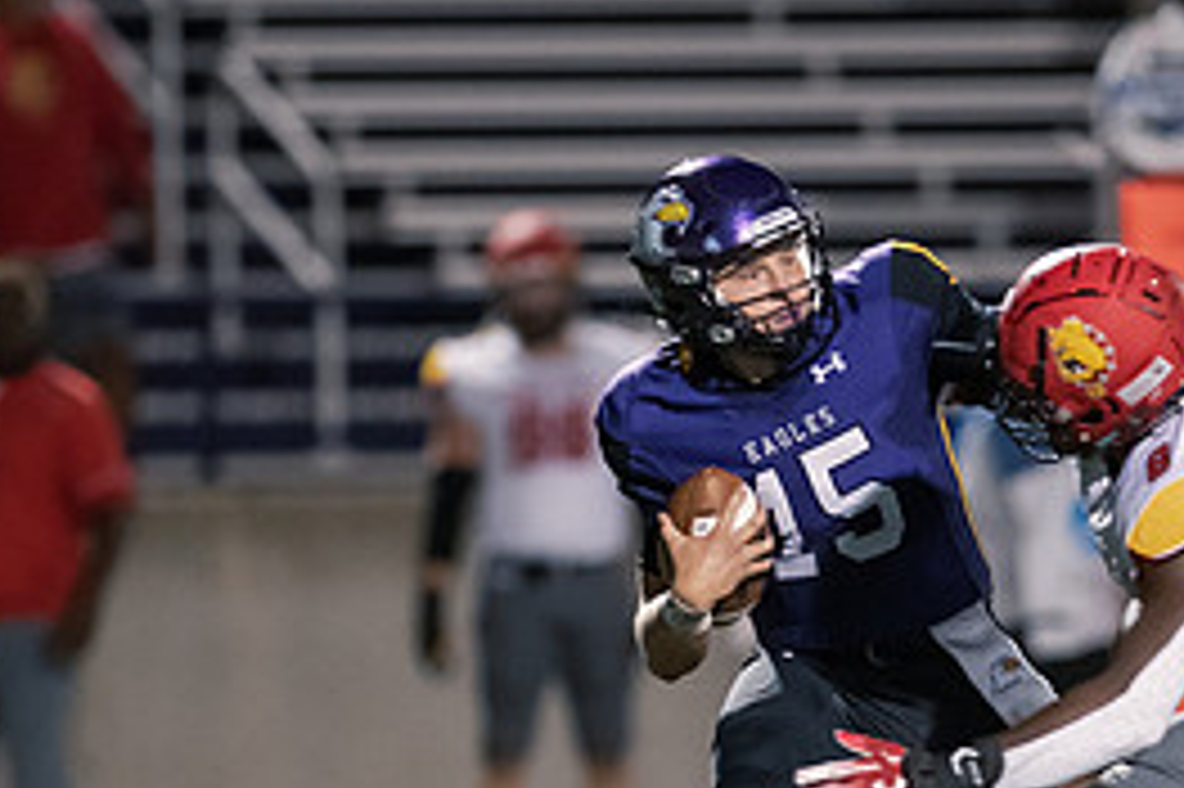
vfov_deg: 2.1
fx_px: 21758
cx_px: 698
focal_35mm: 662
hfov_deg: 3.1
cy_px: 628
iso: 6400
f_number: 2.8
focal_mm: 300
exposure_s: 1/640
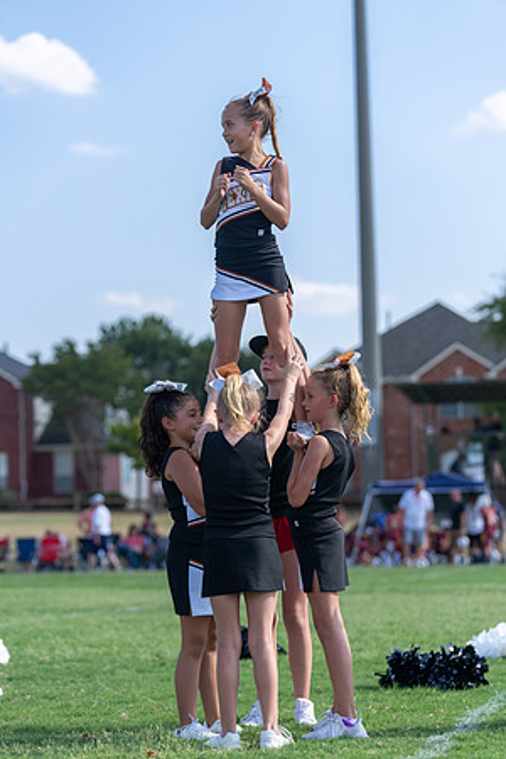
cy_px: 380
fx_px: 2403
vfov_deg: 17.9
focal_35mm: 114
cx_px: 253
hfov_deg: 12.0
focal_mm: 114
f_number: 3.5
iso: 125
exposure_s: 1/1250
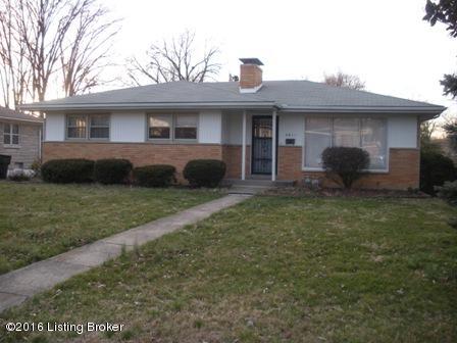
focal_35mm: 36
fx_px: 475
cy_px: 172
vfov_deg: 39.7
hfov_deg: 51.4
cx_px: 228
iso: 88
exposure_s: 1/89.2
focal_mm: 6.3
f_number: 3.5
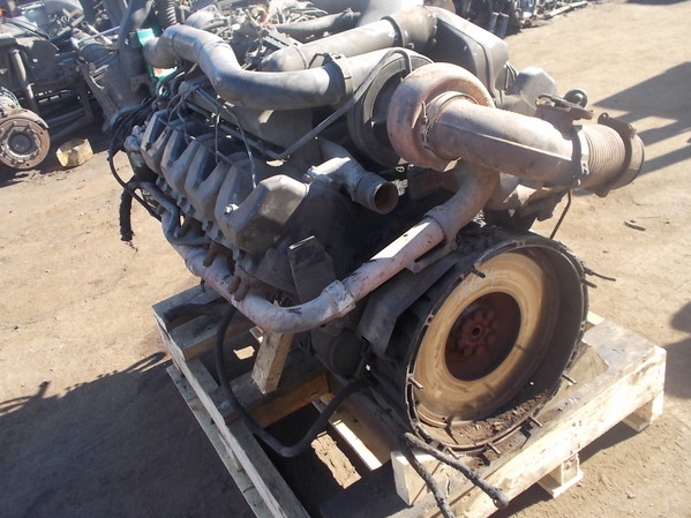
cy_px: 243
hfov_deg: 58.4
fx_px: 619
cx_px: 340
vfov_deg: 45.4
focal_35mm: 31
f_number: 3.3
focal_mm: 4.1
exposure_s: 1/125
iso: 80
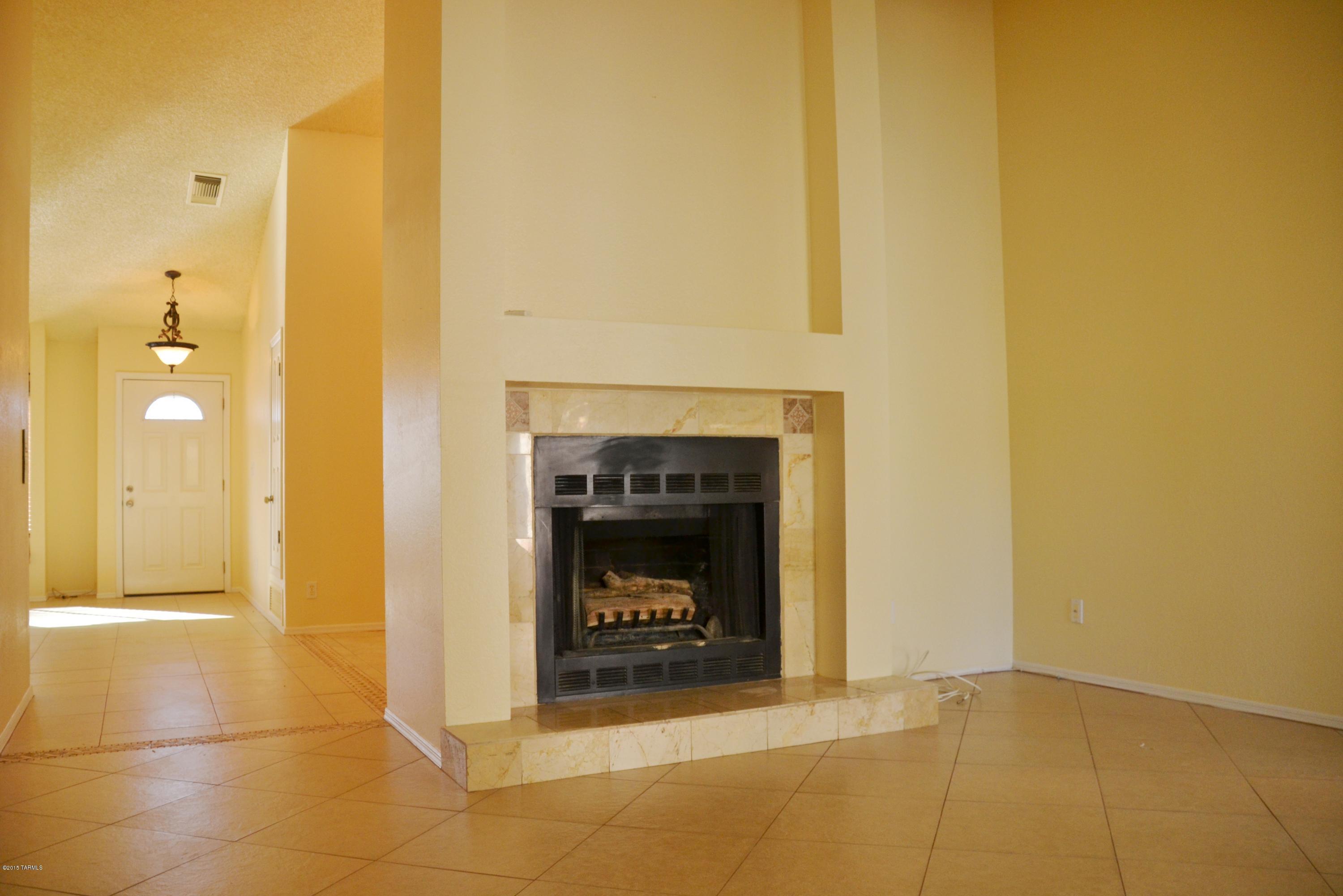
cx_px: 672
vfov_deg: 43.6
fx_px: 1119
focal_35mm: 30
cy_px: 448
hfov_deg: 61.9
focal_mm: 20
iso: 400
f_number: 4
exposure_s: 1/60
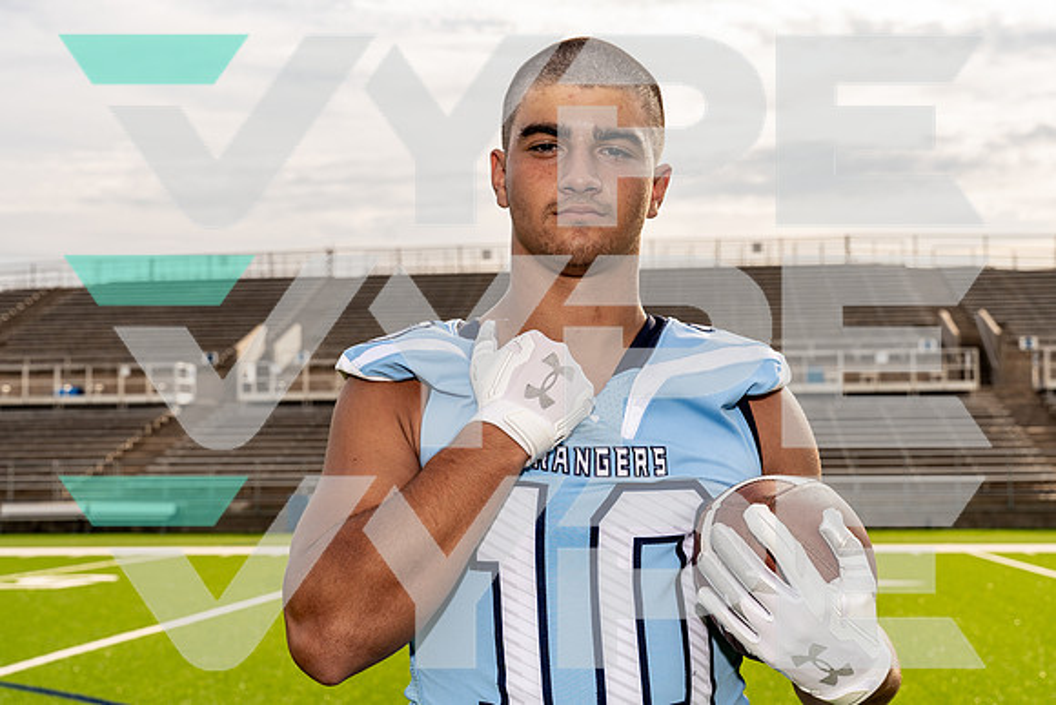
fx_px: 1408
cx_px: 528
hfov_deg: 41.1
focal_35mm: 48
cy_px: 352
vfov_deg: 28.1
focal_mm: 48
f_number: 7.1
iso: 100
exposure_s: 1/250
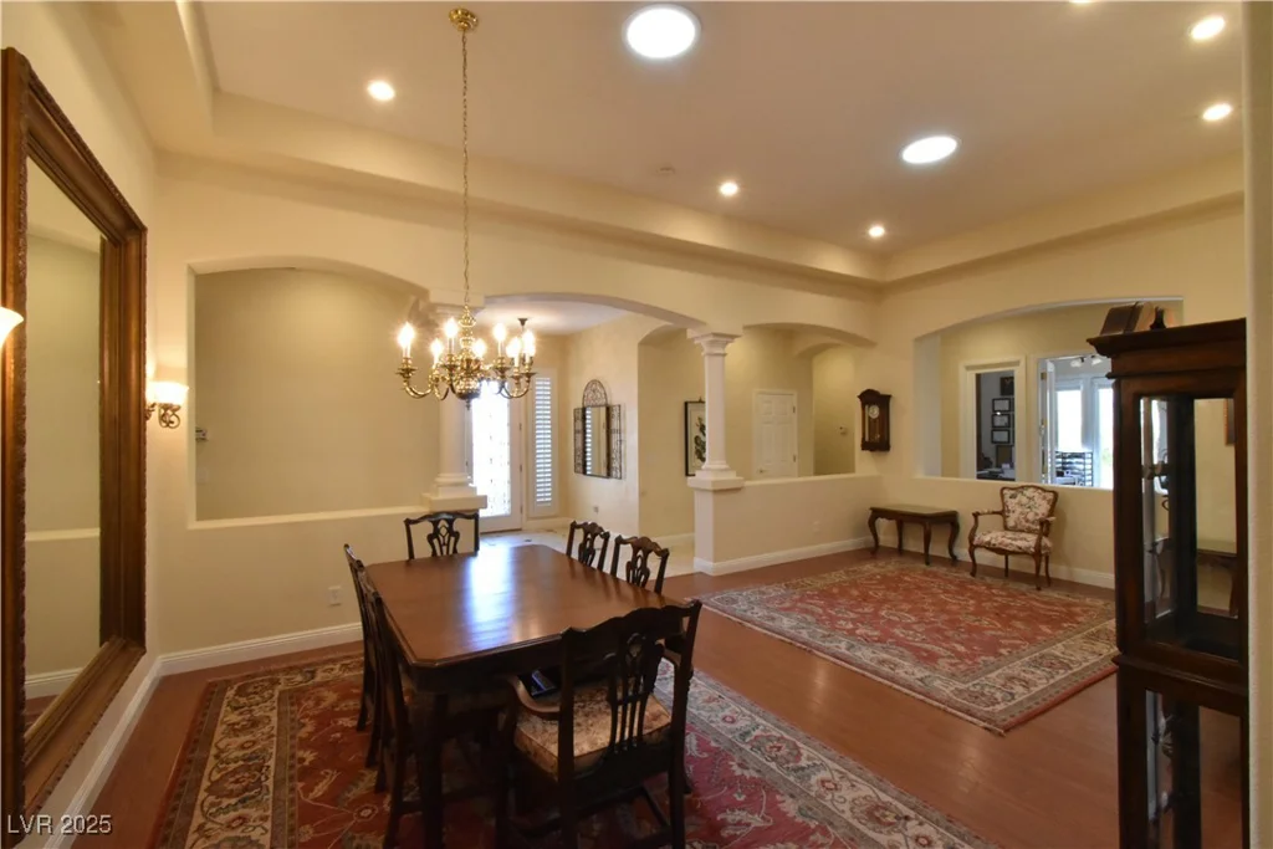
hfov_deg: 100.4
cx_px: 636
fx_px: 530
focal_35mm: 15
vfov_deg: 77.3
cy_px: 424
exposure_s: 1/15
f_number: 22
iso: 4000
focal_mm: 10
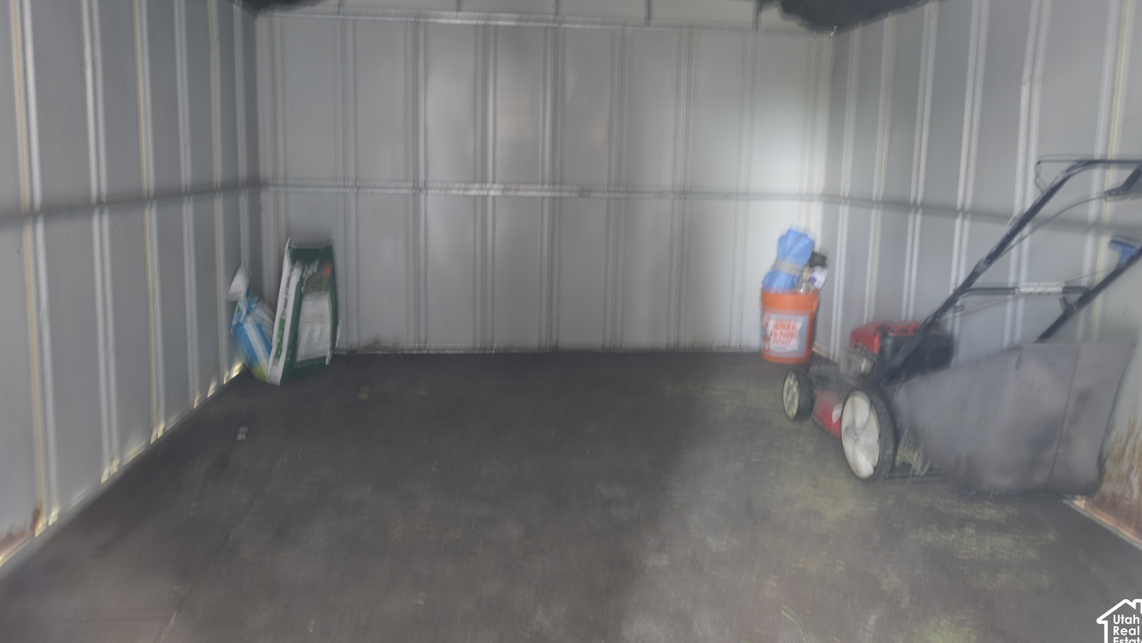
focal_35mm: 26
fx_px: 787
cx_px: 581
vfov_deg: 44.3
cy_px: 275
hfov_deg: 71.9
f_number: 2.8
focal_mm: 16
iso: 100
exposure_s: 1/3
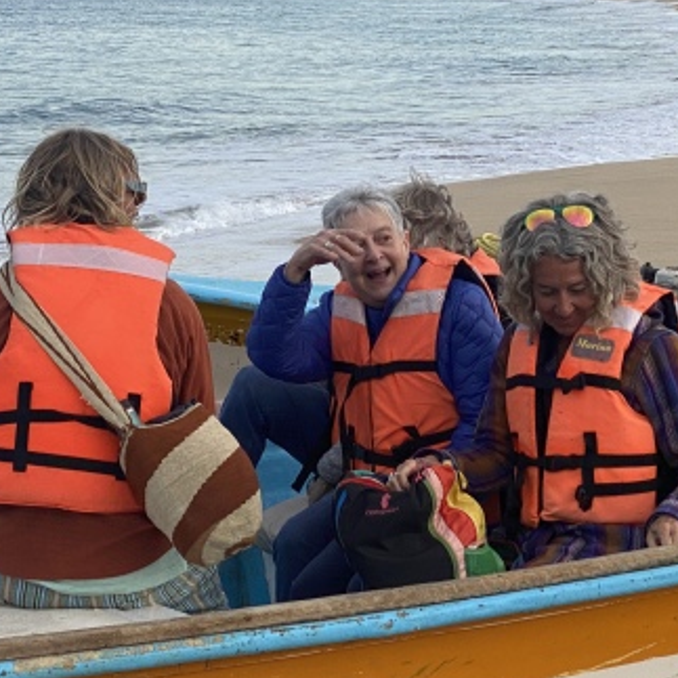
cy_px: 332
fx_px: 2526
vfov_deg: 15.3
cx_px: 304
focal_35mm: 114
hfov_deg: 15.3
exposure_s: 1/466
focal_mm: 6
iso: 20
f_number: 2
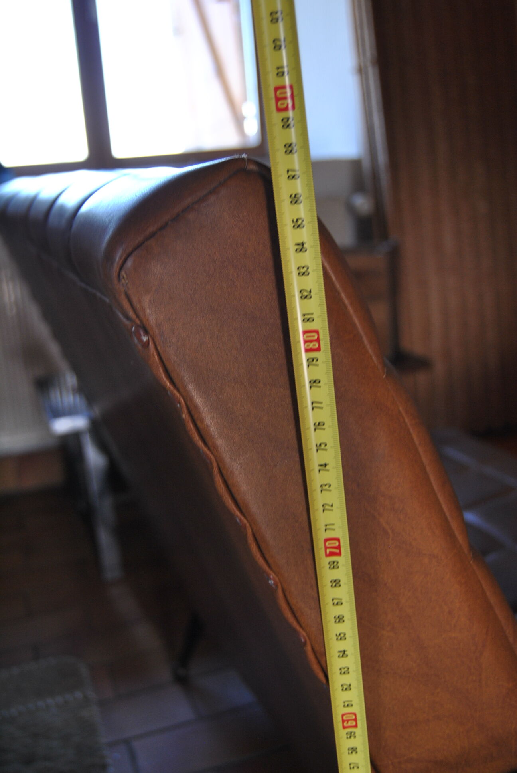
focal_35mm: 39
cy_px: 386
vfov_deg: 49.5
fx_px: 838
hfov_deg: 34.3
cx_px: 258
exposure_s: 1/50
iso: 200
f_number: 4
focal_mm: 26
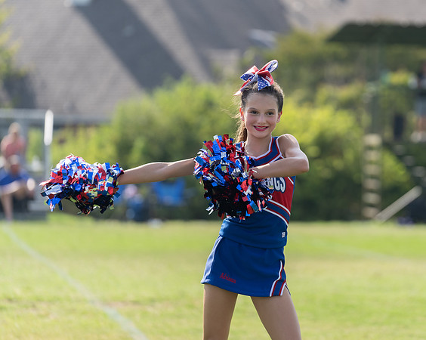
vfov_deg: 6.8
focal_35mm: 229
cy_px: 161
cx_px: 268
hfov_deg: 8.5
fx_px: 2881
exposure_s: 1/1000
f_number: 3.5
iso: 100
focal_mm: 187
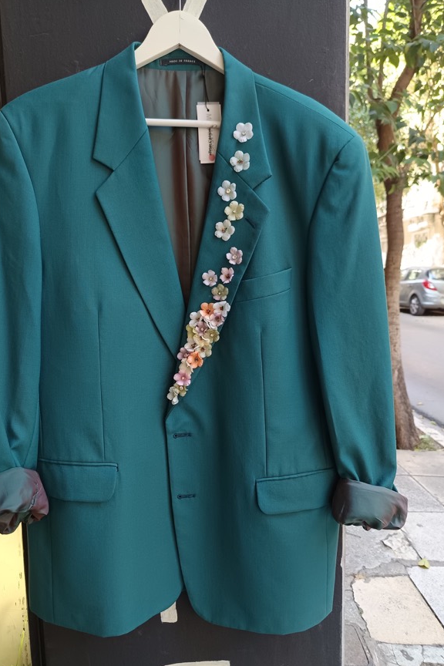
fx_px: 481
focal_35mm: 26
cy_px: 338
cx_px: 213
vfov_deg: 69.4
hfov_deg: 49.5
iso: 278
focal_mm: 5.31
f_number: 1.7
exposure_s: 1/50
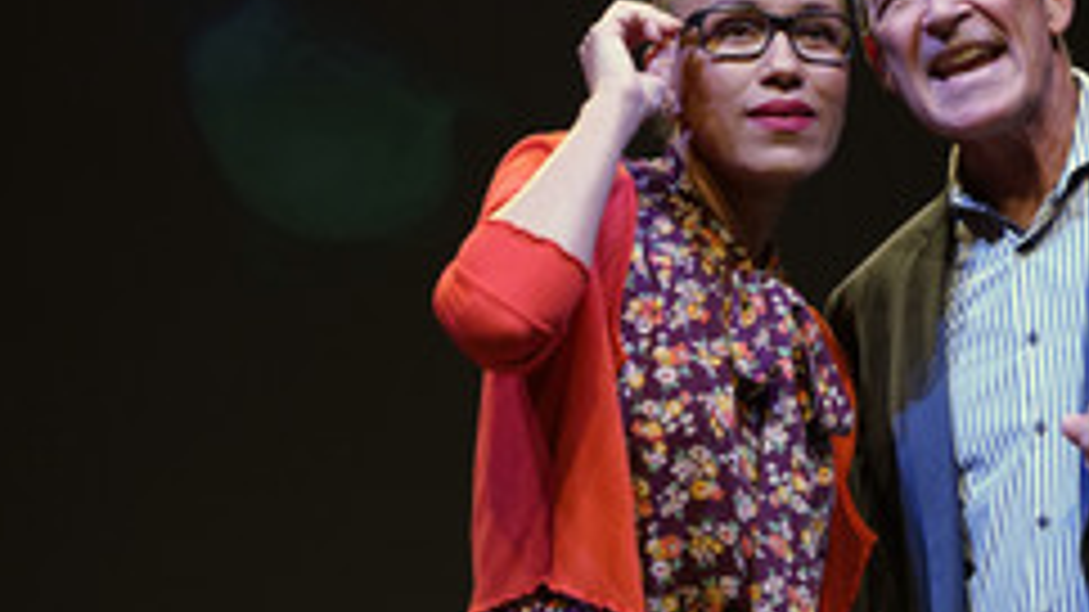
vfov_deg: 6.4
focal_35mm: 189
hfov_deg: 11.3
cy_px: 387
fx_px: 5456
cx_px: 934
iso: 2000
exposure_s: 1/125
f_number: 5.6
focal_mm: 97
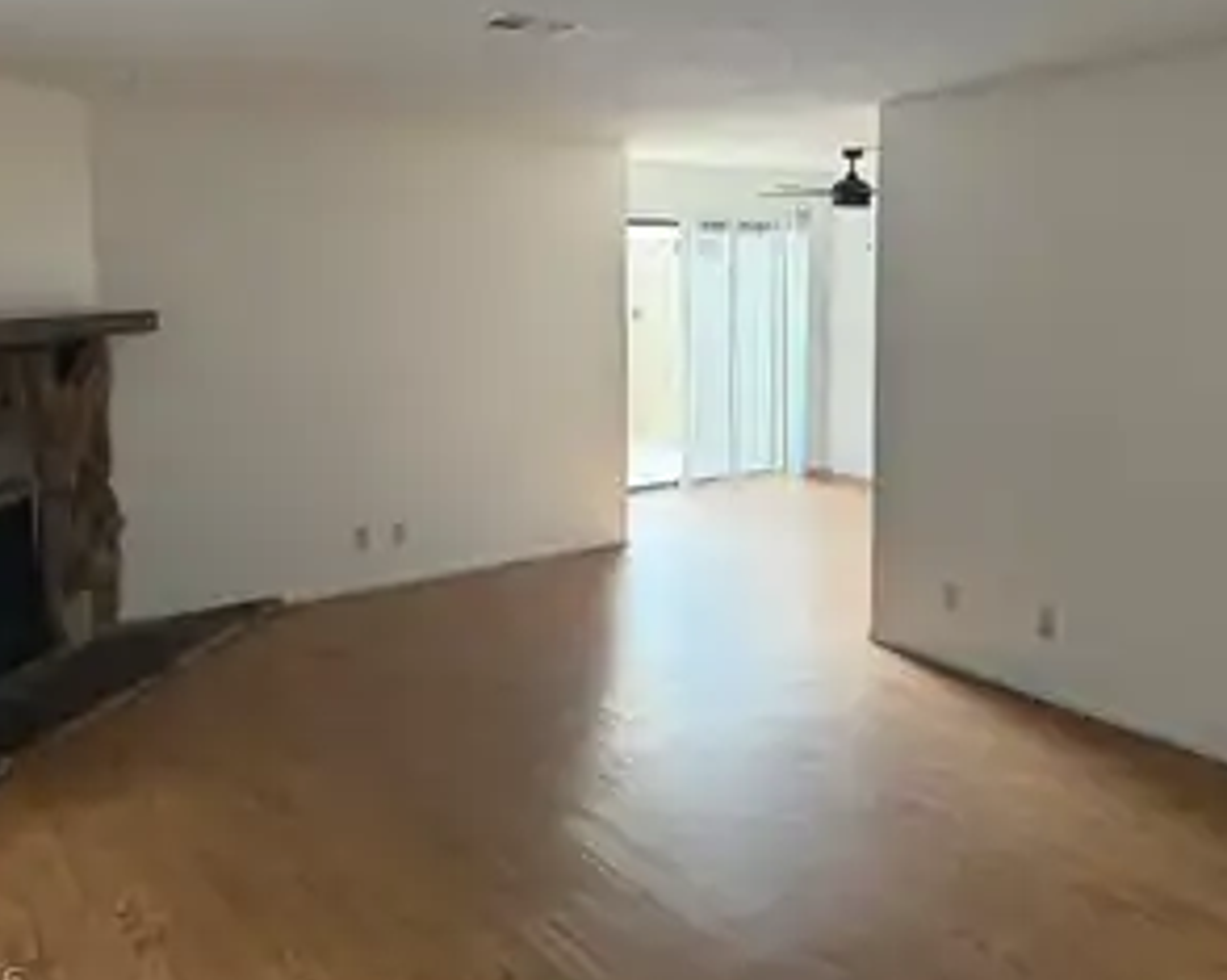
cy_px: 381
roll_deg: -0.4
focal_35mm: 32
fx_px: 1161
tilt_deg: -4.7
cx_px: 683
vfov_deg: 45.4
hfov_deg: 55.6
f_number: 1.78
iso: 400
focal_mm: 6.76
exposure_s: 1/60
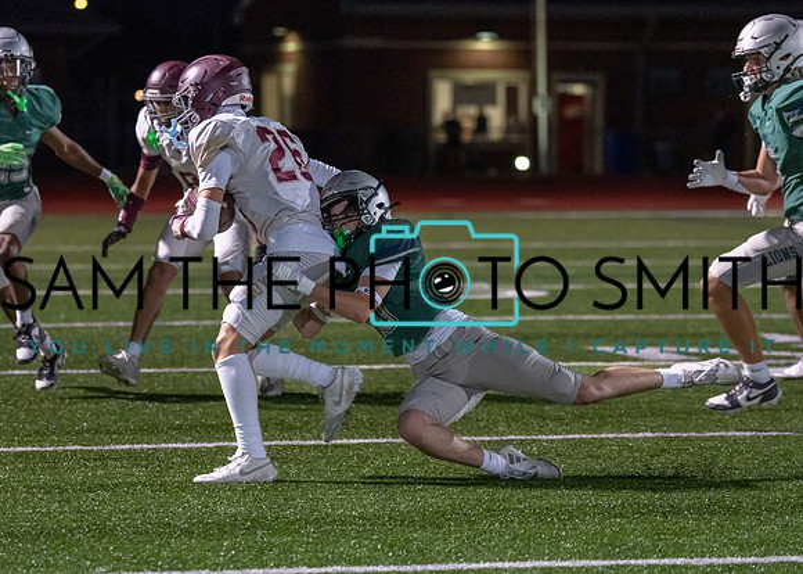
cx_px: 320
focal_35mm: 185
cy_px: 261
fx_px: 4217
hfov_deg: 10.9
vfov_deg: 7.8
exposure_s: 1/1000
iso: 3200
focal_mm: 120
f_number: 2.8
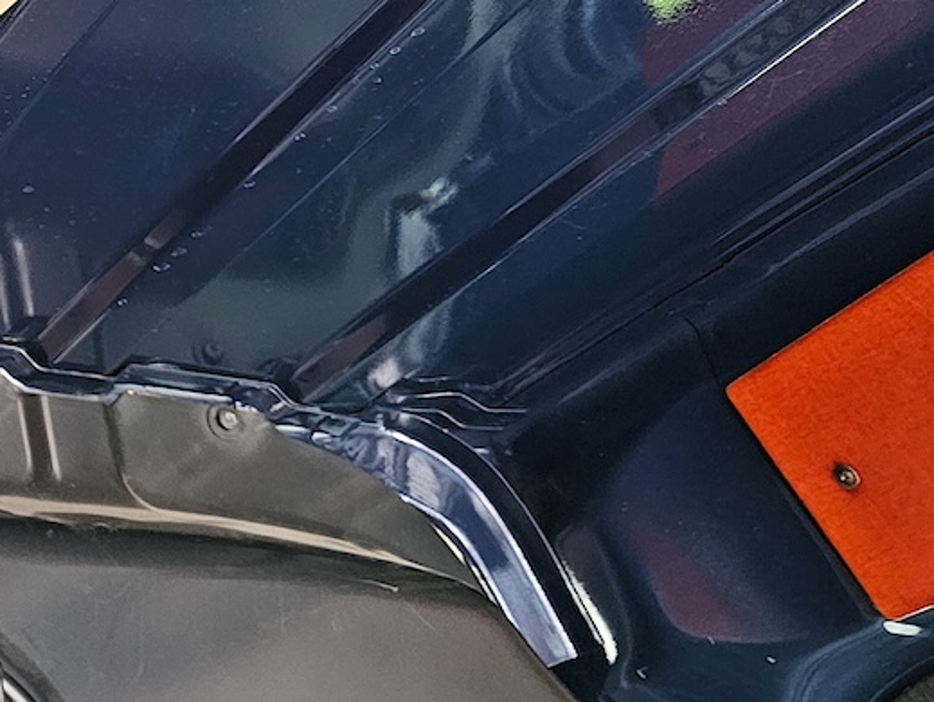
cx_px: -250
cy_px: -85
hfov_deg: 26.8
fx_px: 1674
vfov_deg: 22.3
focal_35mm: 62
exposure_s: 1/24
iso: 800
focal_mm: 6.3
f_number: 1.7
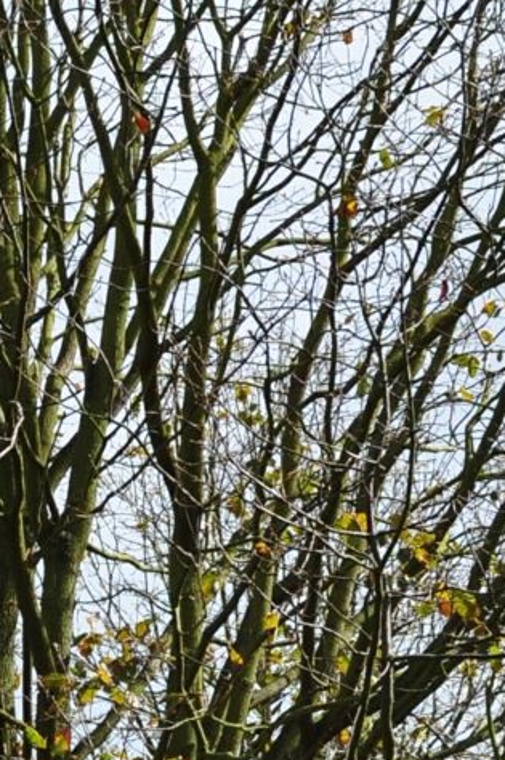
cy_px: 815
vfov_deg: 13.6
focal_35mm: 148
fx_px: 3121
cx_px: 52
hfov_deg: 9.2
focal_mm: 22
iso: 250
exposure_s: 1/800
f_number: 8
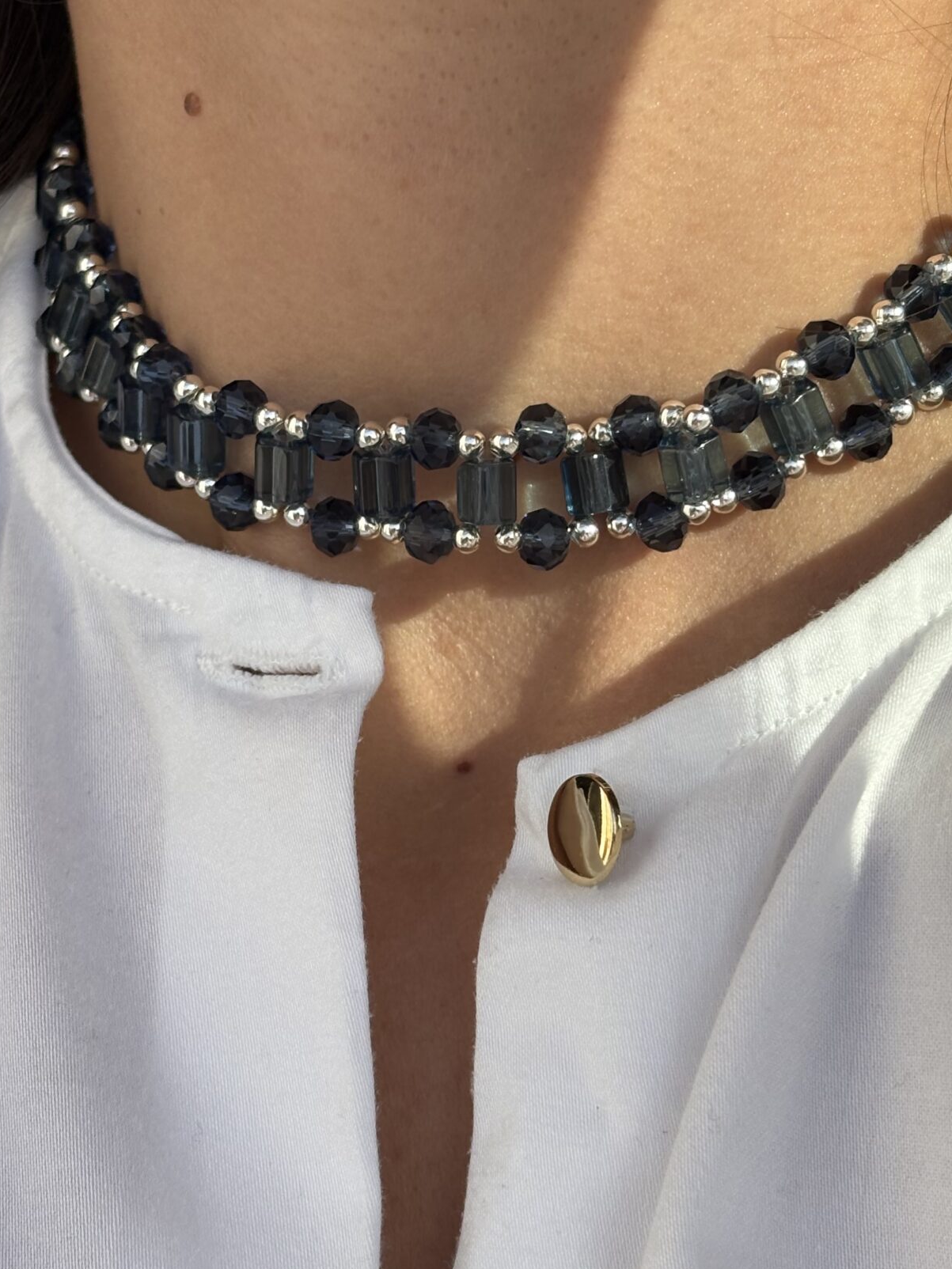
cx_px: 414
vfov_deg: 23.6
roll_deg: -3.0
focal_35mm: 83
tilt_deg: -4.9
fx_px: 3044
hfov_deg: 17.8
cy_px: 646
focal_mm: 5.96
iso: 32
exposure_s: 1/2141
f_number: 1.6
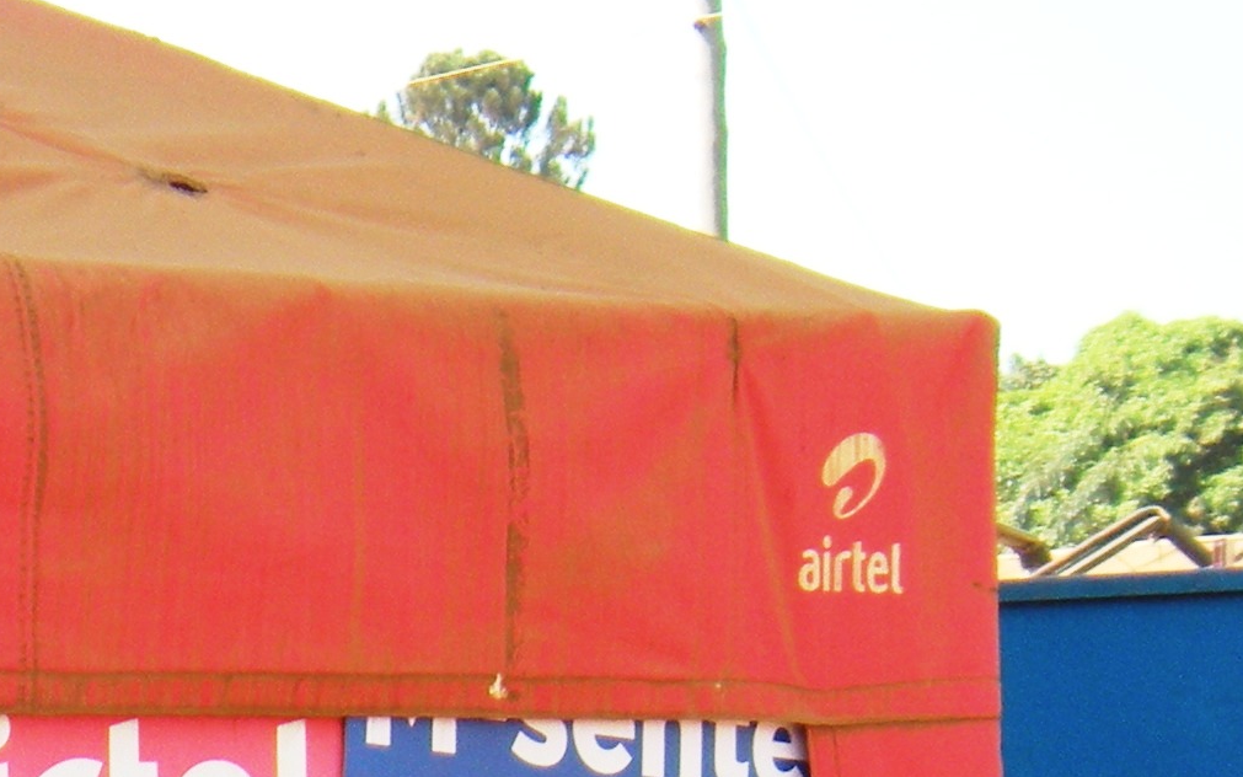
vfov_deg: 8.3
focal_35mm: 153
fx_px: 5183
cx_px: -584
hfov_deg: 13.0
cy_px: 1263
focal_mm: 6.6
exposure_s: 1/141
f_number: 3.9
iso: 64
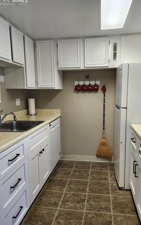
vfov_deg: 72.5
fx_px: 154
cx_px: 80
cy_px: 112
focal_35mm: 25
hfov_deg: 49.2
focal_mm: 5.54
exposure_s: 1/120
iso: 160
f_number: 1.8
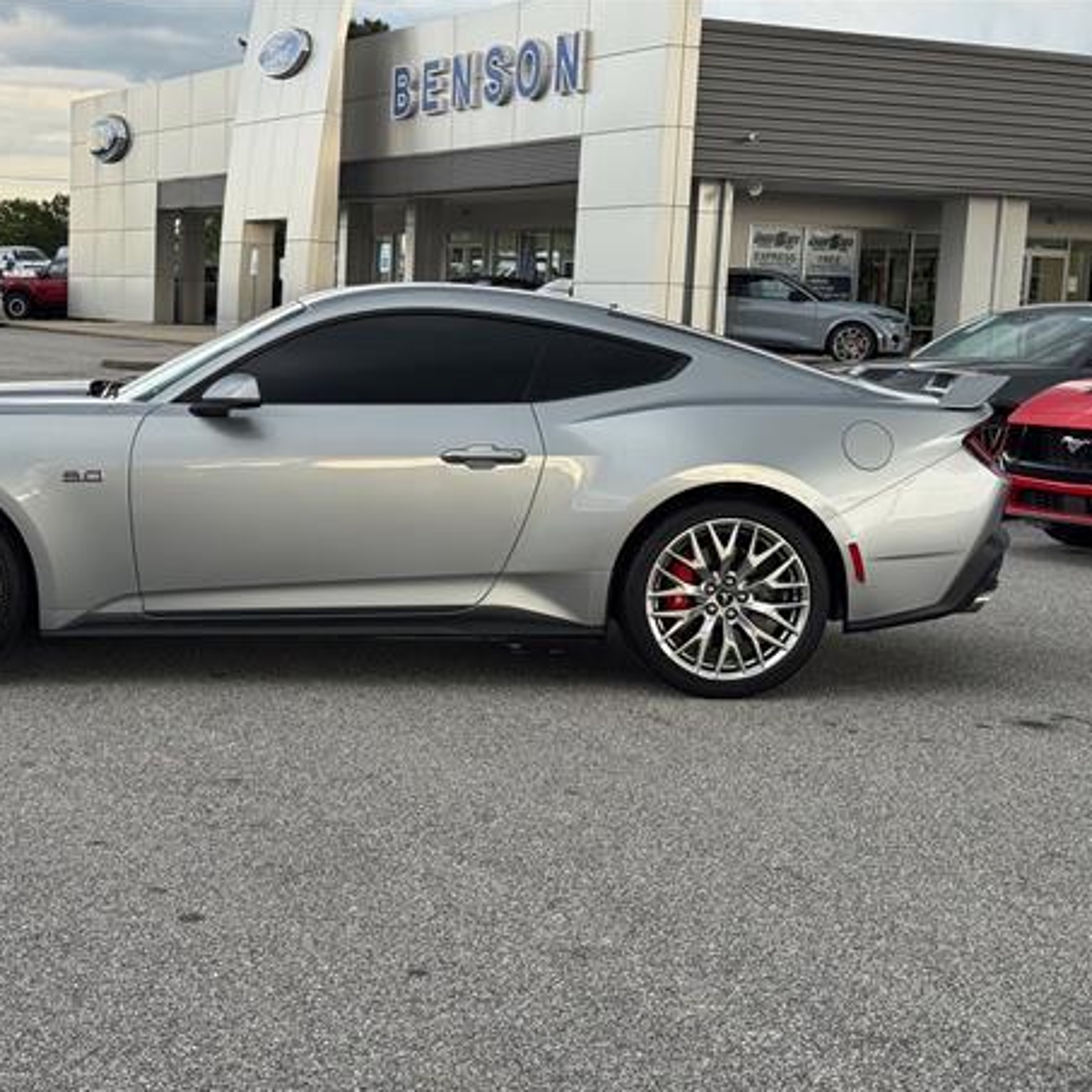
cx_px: 337
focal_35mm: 60
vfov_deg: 28.6
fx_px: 2141
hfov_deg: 28.4
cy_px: 571
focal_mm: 6.76
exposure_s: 1/347
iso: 64
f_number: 1.78
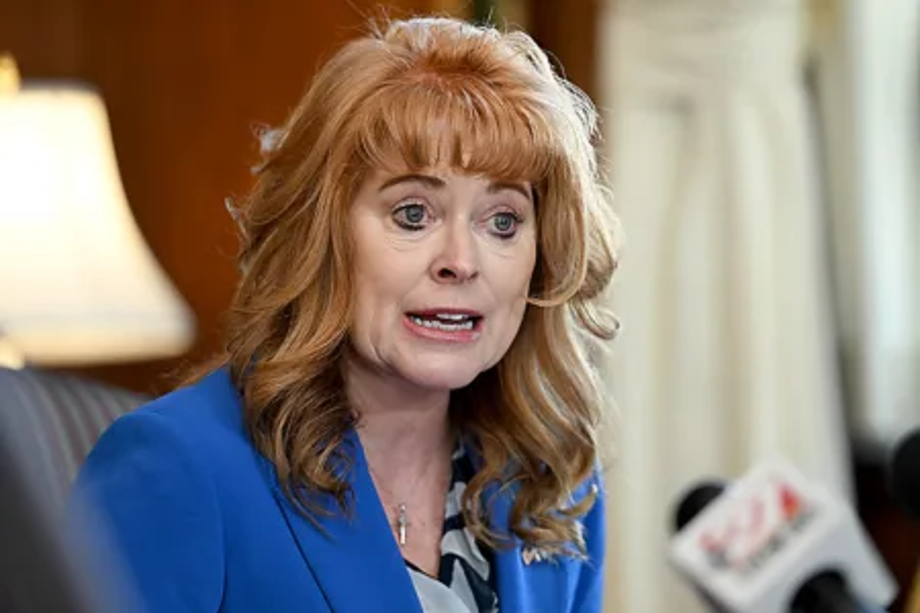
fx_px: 4727
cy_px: 306
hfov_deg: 11.1
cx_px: 460
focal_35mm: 185
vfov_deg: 7.4
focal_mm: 185
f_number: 2.8
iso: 2000
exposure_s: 1/160
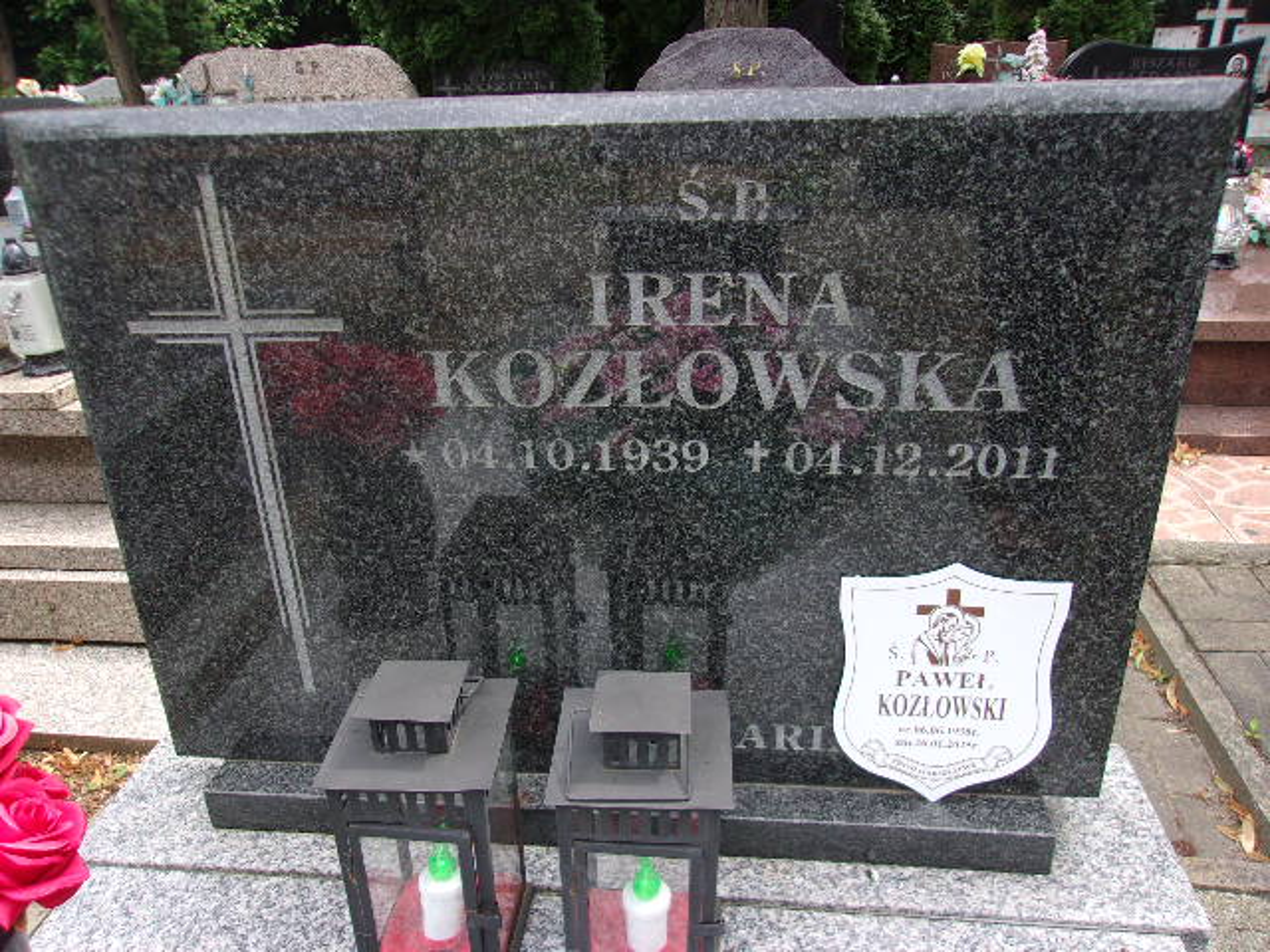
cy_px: 476
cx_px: 635
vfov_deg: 51.4
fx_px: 991
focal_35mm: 27
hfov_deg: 65.3
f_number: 3
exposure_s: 1/210
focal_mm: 4.9
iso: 80
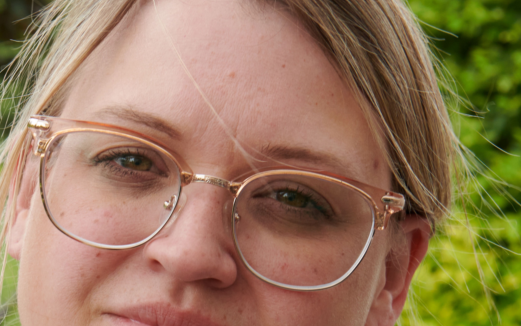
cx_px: -60
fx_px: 2314
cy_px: 387
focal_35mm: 163
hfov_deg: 12.6
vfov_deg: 8.0
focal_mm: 50
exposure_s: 1/160
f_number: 9
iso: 400
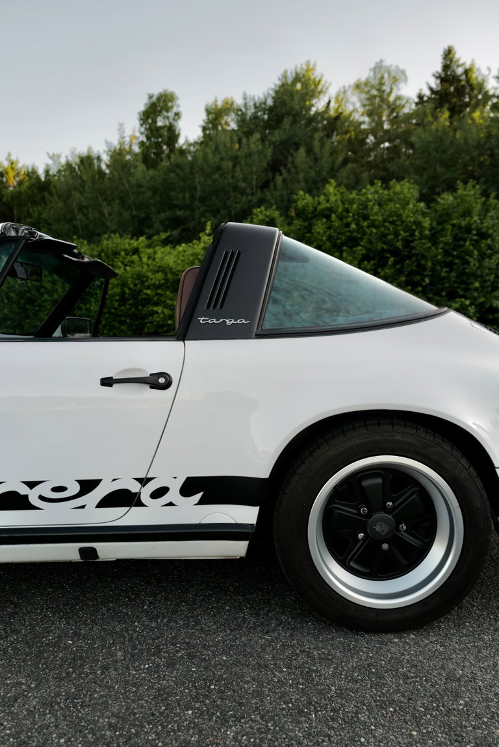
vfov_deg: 65.4
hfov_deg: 46.5
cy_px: 374
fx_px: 581
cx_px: 250
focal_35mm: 28
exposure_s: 1/60
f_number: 3.2
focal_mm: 28
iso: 100
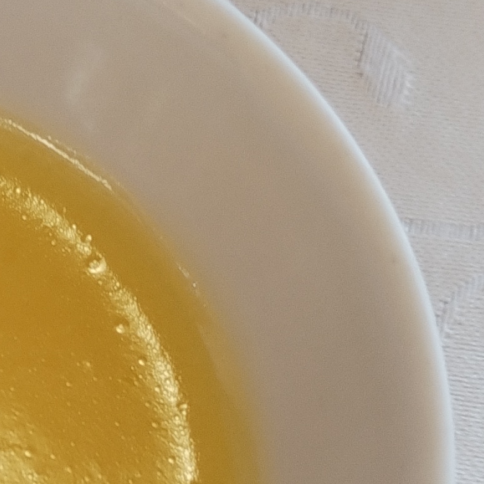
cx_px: -68
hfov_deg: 12.6
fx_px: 2151
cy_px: 337
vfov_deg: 12.8
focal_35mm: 136
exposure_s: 1/60
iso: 285
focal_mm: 4.75
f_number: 1.8
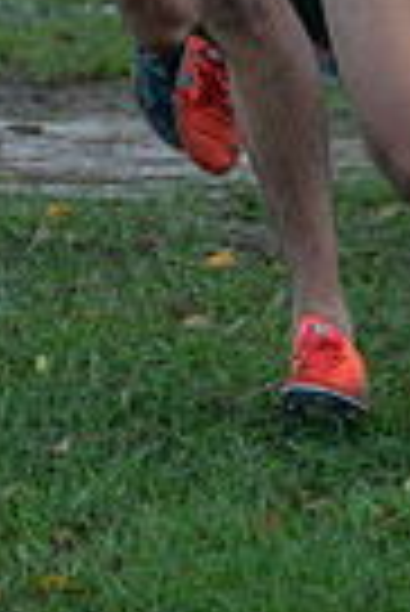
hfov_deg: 2.2
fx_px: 10803
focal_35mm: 634
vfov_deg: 3.2
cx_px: 151
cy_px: -392
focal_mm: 191
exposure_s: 1/1000
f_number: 4.5
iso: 250
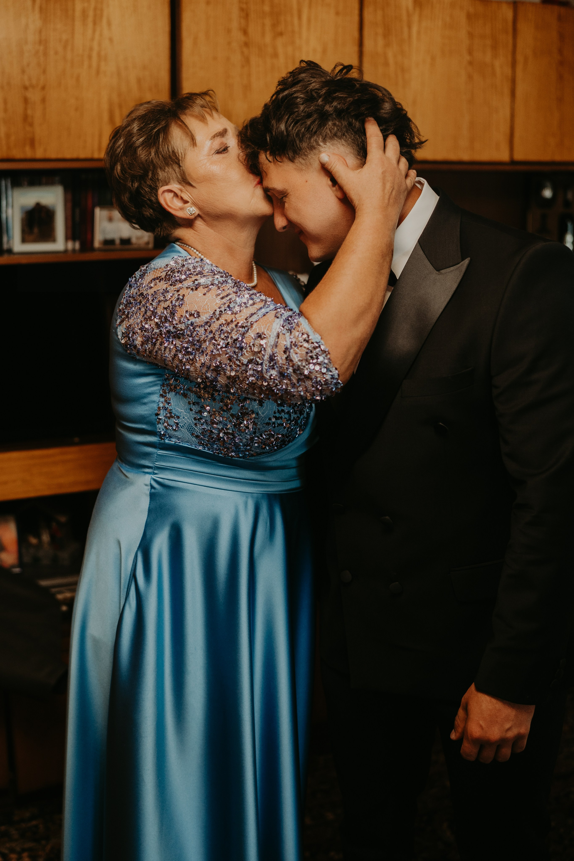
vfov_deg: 54.4
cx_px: 287
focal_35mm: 35
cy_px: 430
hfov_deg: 37.9
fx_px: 837
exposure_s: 1/500
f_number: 1.8
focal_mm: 35
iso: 800
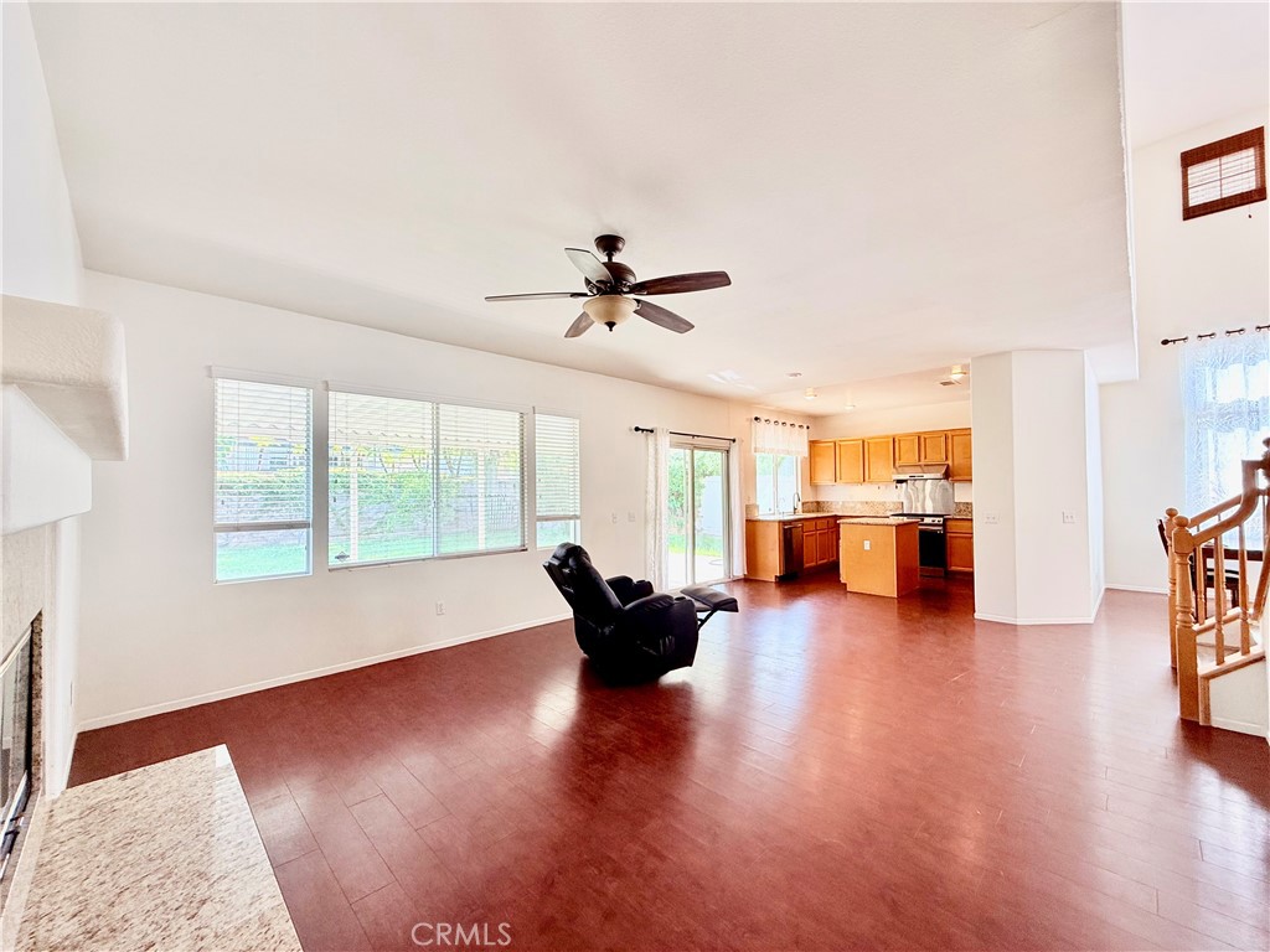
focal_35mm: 14
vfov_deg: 85.7
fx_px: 514
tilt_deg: +2.1
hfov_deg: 102.1
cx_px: 635
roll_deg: +0.7
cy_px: 476
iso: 100
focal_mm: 2.22
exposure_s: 1/120
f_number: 2.2
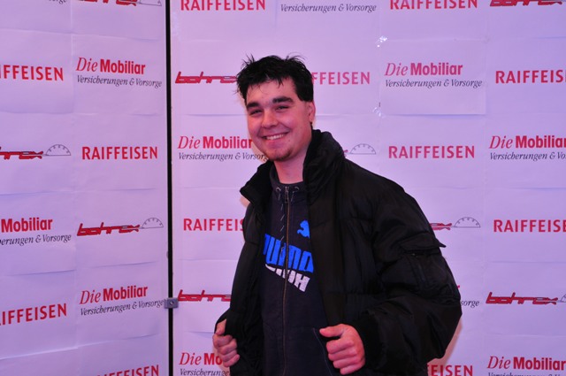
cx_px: 283
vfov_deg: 19.7
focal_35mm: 69
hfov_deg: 29.3
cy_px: 188
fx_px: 1083
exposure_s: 1/60
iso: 500
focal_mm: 46
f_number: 4.5
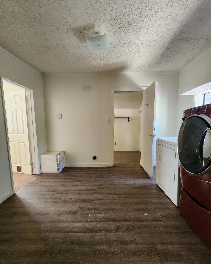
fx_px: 117
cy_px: 142
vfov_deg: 96.6
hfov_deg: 84.0
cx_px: 105
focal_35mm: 15
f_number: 2.2
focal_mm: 2.2
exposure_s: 1/40
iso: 400
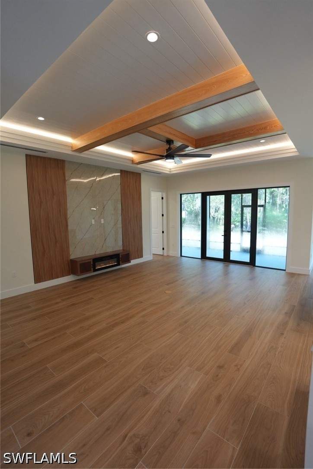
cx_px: 156
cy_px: 234
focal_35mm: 16
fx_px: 208
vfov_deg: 96.7
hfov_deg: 73.8
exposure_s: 1/160
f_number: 4
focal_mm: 16
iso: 1000
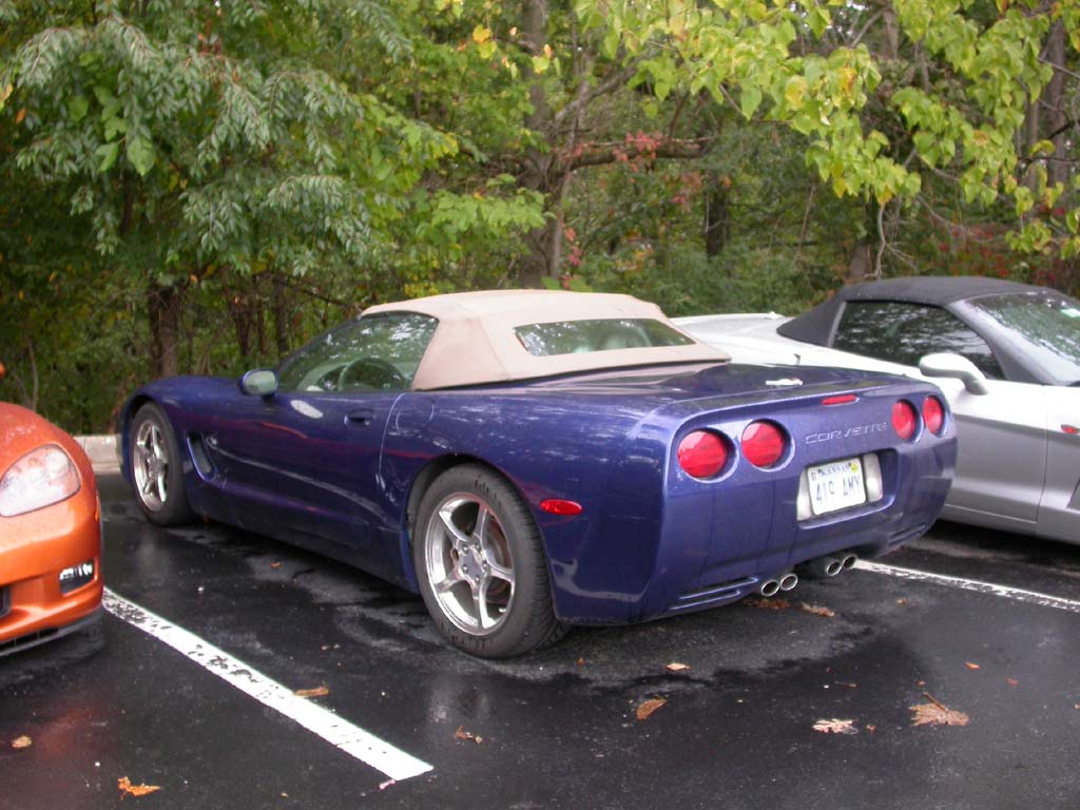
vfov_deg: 37.7
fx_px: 1186
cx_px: 540
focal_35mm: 38
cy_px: 405
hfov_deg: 49.0
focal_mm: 7.85
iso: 100
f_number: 2.6
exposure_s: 1/50.9
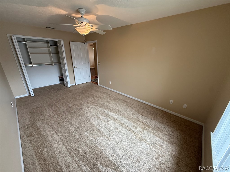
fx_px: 93
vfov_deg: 85.7
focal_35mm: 14
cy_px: 86
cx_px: 115
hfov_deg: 102.1
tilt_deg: -20.4
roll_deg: -0.8
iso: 250
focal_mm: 2.22
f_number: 2.2
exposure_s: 1/120
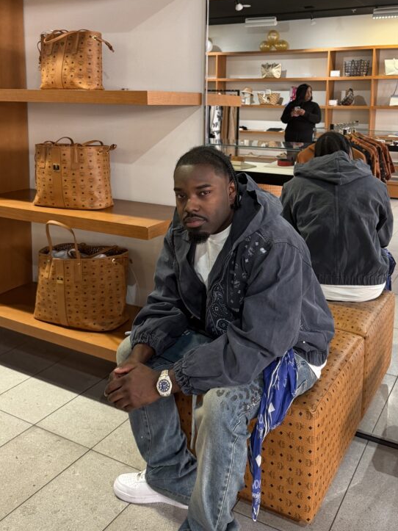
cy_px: 178
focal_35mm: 34
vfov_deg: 53.0
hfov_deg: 41.8
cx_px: 211
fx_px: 521
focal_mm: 6.76
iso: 250
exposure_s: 1/60
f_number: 1.78
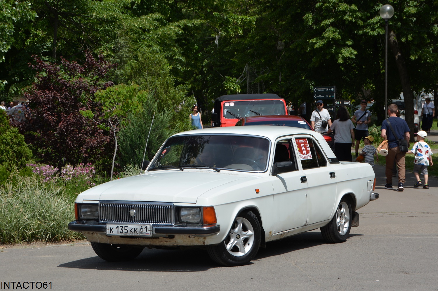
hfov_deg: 18.2
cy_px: 146
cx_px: 219
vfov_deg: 12.2
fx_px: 1367
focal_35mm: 112
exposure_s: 1/320
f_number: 9
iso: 100
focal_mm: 75
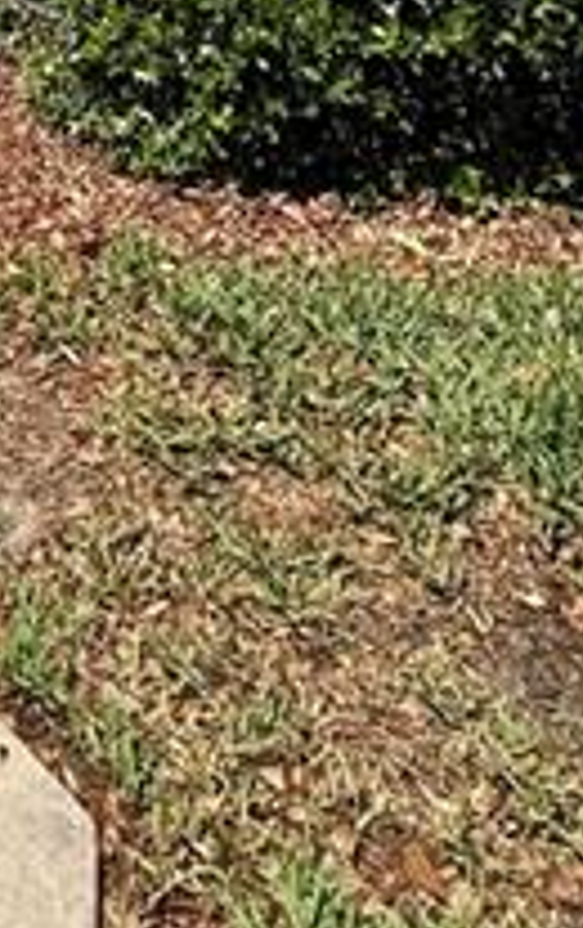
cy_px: -641
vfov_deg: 23.7
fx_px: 1393
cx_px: -148
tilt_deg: +6.1
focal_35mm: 55
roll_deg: -0.1
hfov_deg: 21.6
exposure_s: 1/3663
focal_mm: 2.22
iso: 50
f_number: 2.2
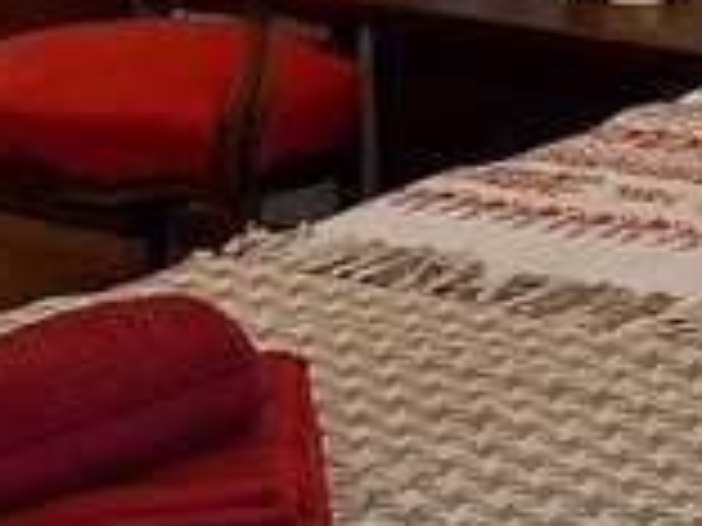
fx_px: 3204
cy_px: -67
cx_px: 837
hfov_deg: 12.2
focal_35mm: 158
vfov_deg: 9.3
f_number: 1.8
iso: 100
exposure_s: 1/60
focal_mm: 5.23
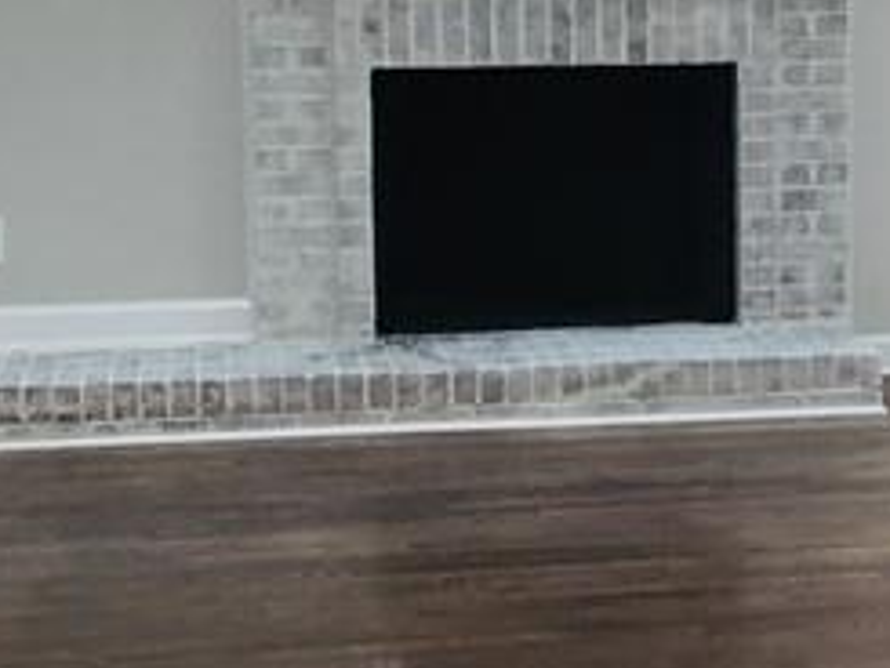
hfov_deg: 15.7
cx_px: 1057
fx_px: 3113
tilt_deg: -7.3
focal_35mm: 121
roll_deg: +0.4
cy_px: 171
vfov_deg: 12.2
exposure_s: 1/30
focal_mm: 4.15
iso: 64
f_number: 2.2
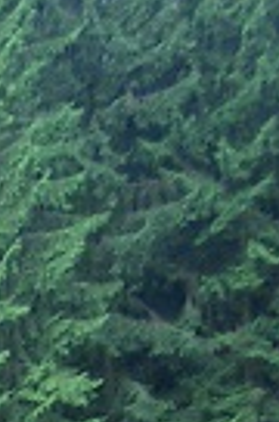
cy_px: 661
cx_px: -322
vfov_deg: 8.9
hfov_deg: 5.9
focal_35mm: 224
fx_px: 2617
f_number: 2.9
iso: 79
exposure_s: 1/29.3
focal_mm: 6.3
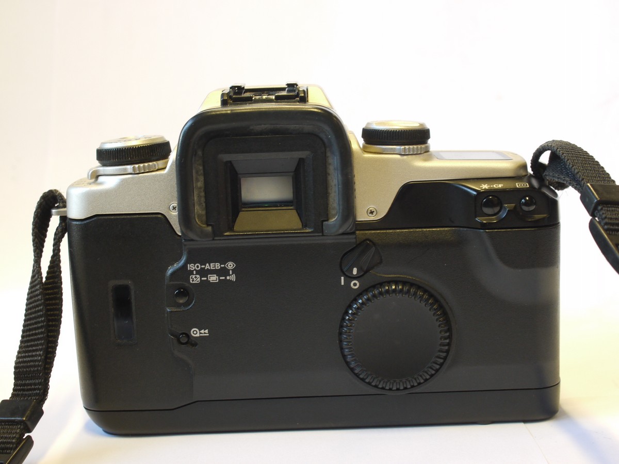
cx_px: 310
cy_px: 232
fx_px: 1073
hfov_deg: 32.2
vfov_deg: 24.4
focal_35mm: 60
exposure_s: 1/10
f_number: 8
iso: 400
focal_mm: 30
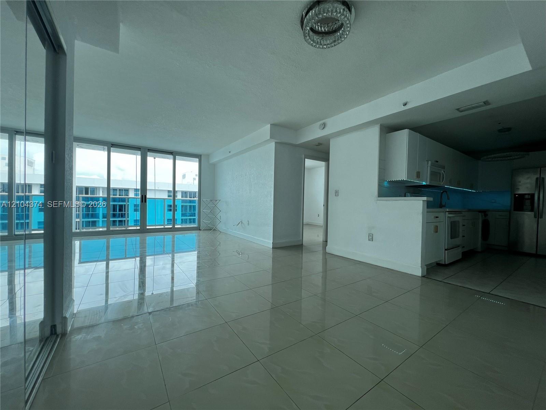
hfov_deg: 106.2
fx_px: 205
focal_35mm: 13
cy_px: 205
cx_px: 273
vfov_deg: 89.9
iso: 32
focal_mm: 1.57
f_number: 1.8
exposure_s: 1/116
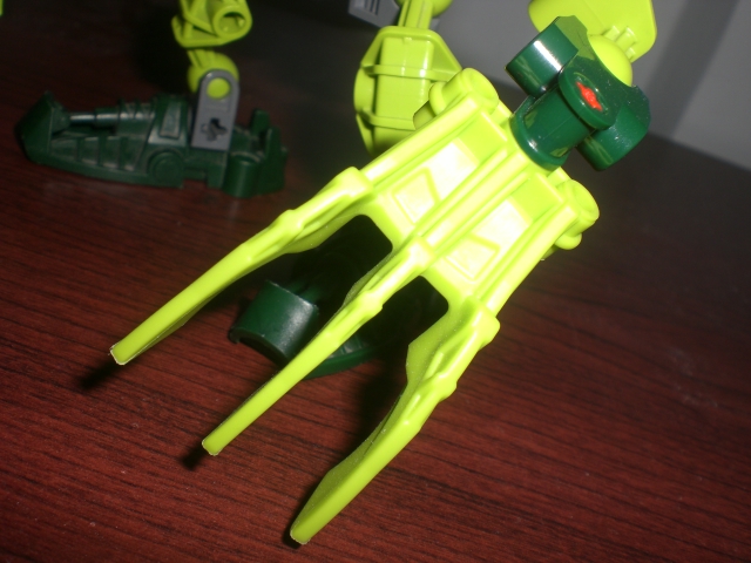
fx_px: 824
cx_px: 376
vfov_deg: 37.7
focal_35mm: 38
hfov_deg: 49.0
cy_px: 282
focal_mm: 6.3
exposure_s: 1/60
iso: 50
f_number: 4.4
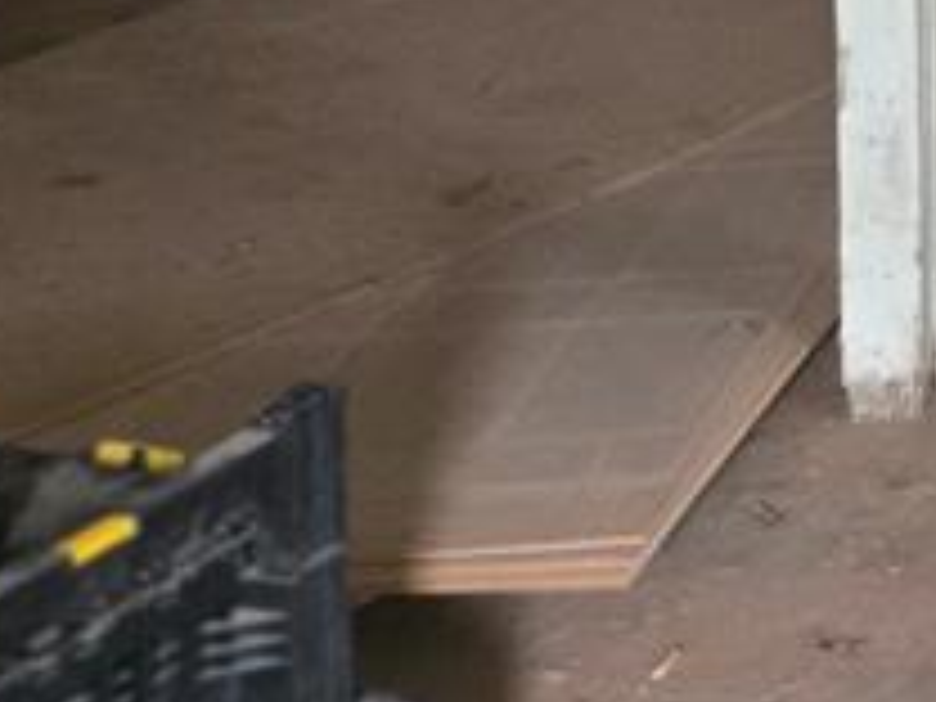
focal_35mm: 113
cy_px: -765
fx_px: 3055
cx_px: 2092
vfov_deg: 11.6
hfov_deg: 13.7
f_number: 1.8
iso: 800
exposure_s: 1/120
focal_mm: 5.4
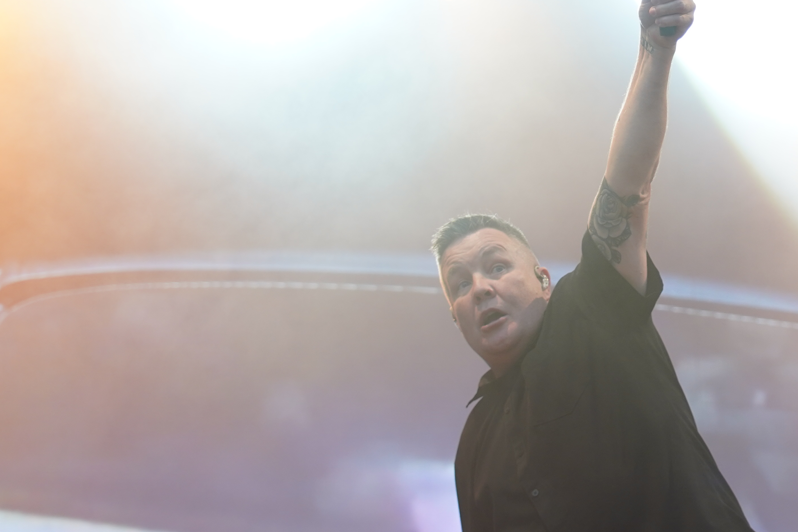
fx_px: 2172
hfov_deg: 20.5
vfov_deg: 13.9
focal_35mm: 98
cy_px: 170
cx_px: 661
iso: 500
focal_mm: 46
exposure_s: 1/160
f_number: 4
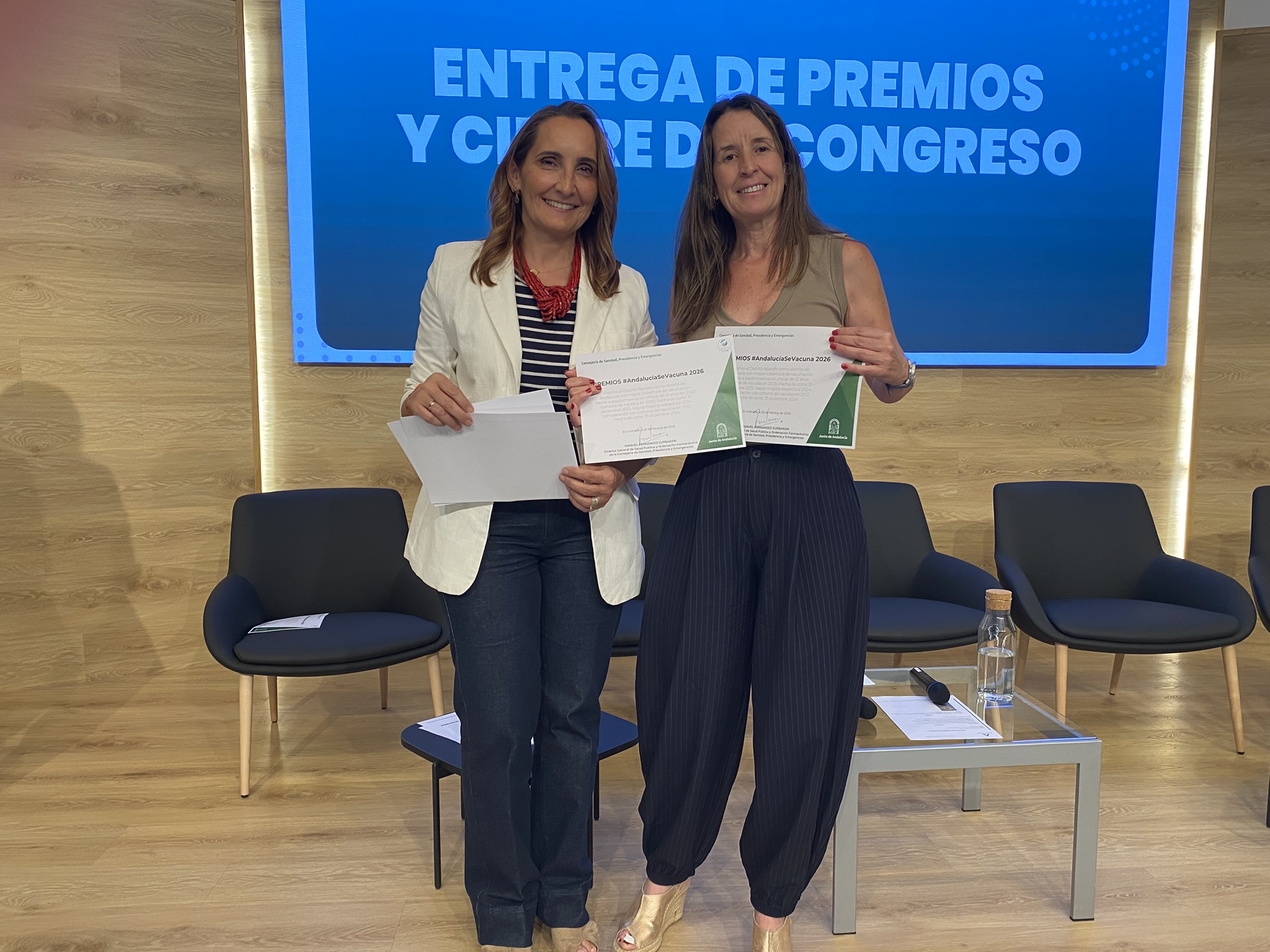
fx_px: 954
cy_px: 476
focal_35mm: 26
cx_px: 635
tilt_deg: -7.5
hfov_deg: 67.3
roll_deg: +0.4
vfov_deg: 53.1
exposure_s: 1/50
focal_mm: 4.25
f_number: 1.8
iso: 80
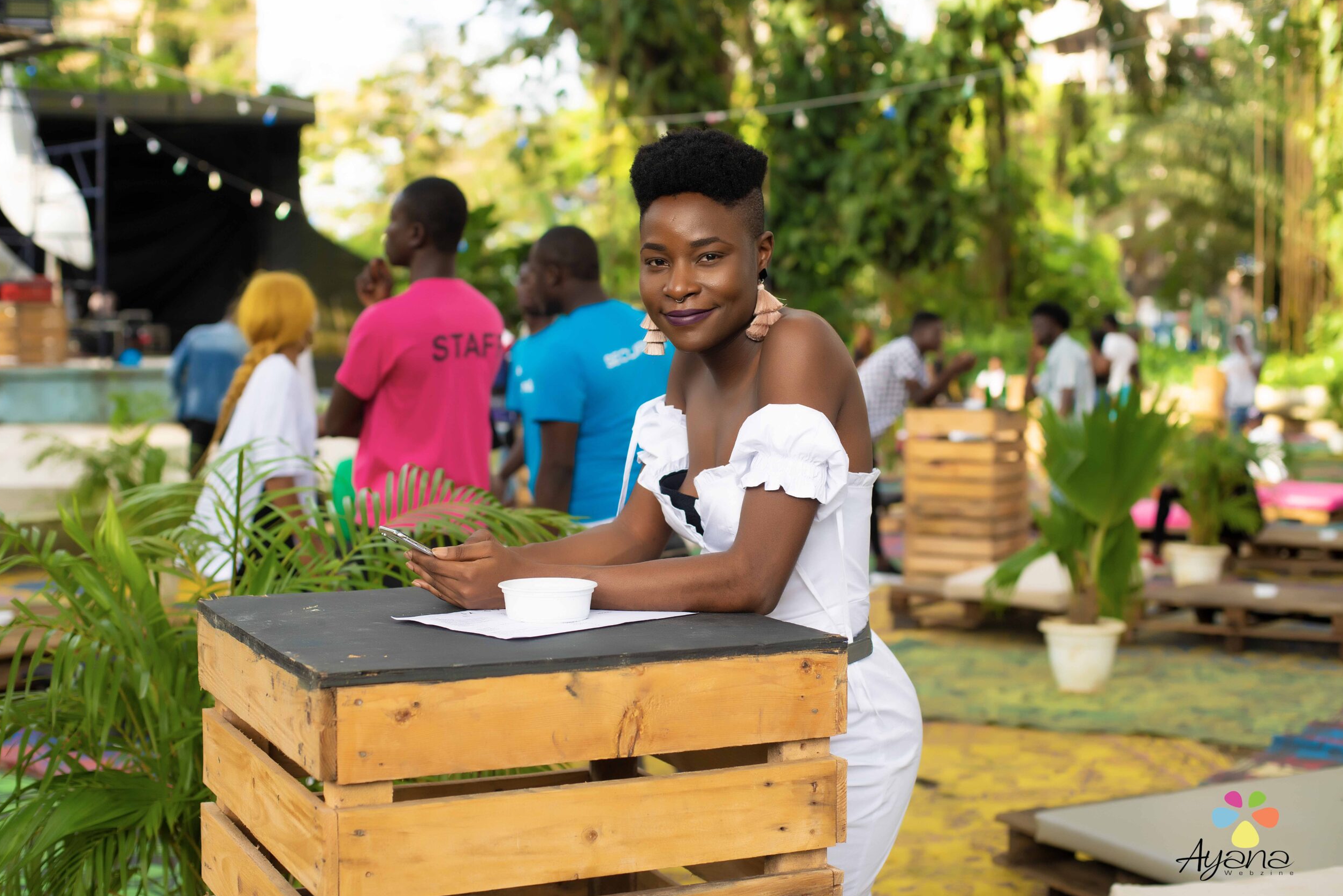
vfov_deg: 26.5
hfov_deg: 38.9
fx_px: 1903
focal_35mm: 51
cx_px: 660
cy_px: 441
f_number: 3.5
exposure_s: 1/200
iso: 320
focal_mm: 50
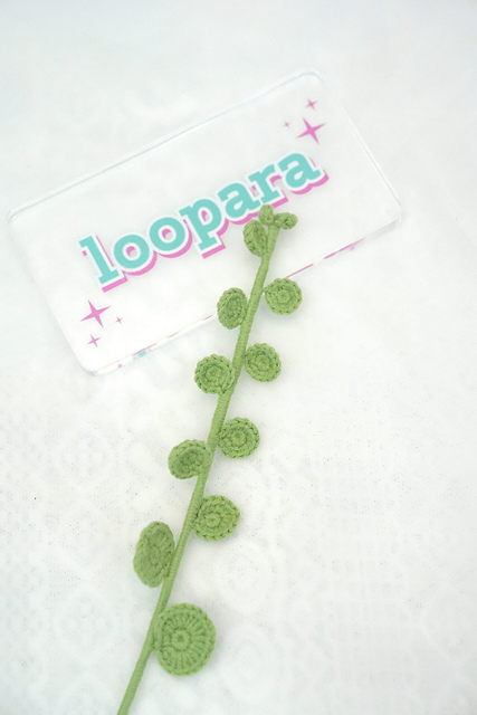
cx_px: 238
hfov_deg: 19.5
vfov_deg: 28.8
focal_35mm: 70
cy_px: 358
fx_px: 1390
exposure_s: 1/2000
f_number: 4.5
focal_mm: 70
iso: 6400
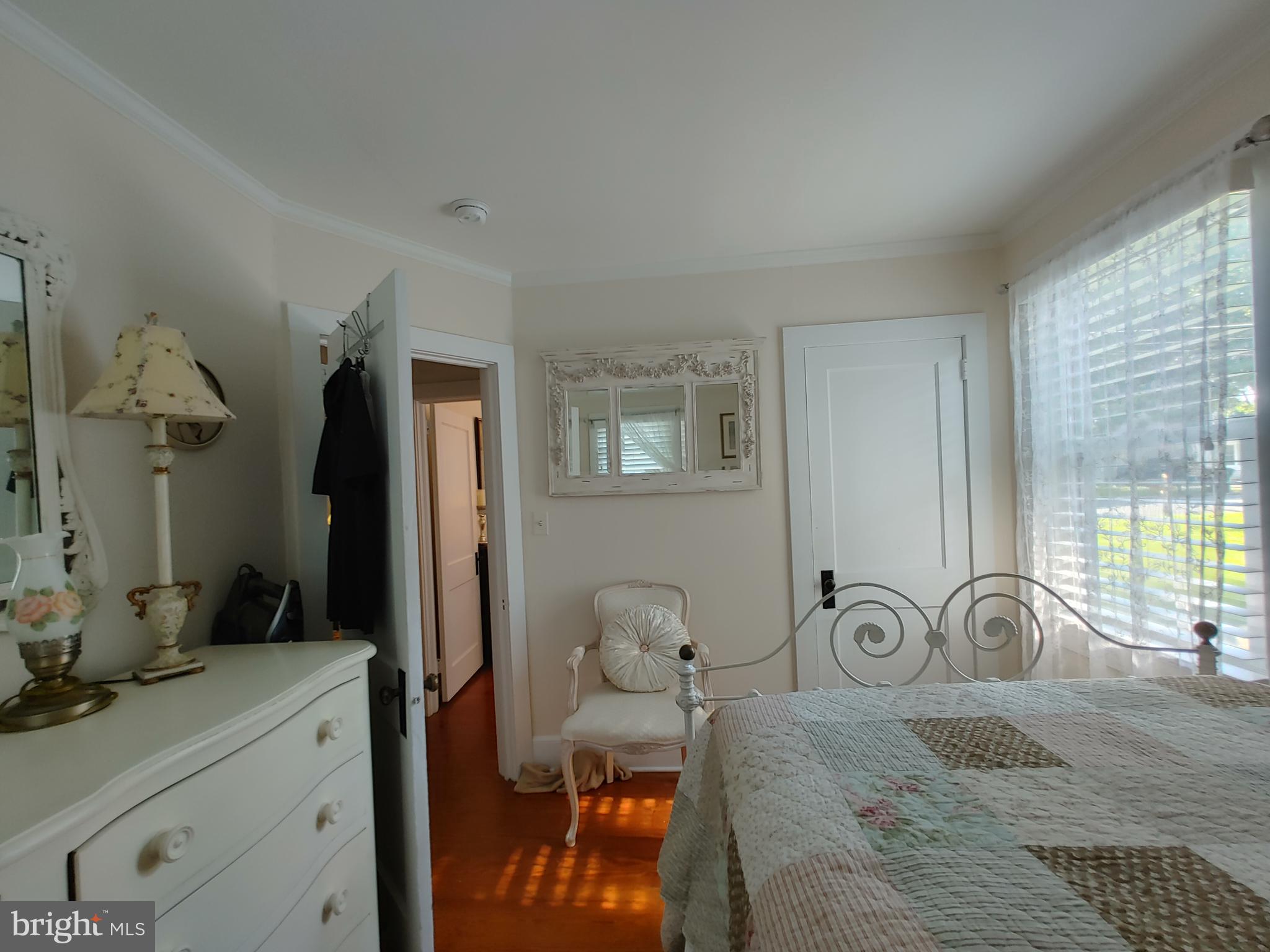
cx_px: 635
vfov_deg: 81.7
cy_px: 476
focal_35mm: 15
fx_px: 550
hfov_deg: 98.2
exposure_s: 1/24
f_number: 1.9
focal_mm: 1.78
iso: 100
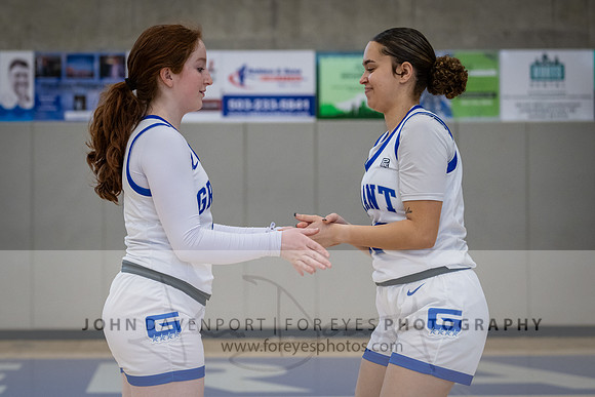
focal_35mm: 92
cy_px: 139
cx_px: 228
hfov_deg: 22.1
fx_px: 1522
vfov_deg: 14.8
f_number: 2.8
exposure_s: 1/1000
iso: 2000
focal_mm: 70
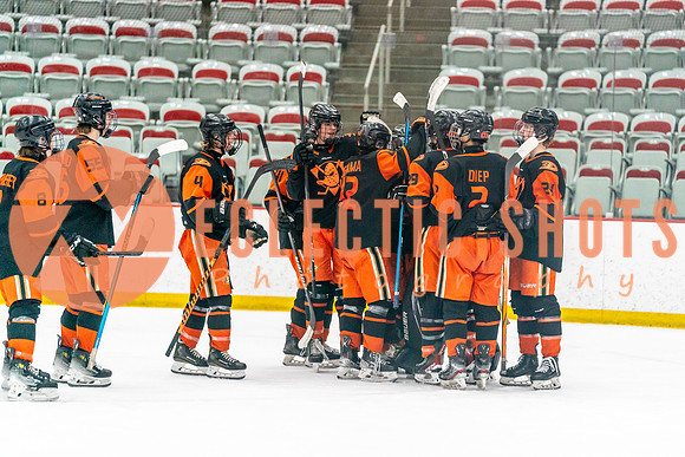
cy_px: 205
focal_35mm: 152
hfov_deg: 13.5
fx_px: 2885
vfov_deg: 9.1
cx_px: 379
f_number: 2.8
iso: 3200
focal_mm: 137
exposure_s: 1/1250
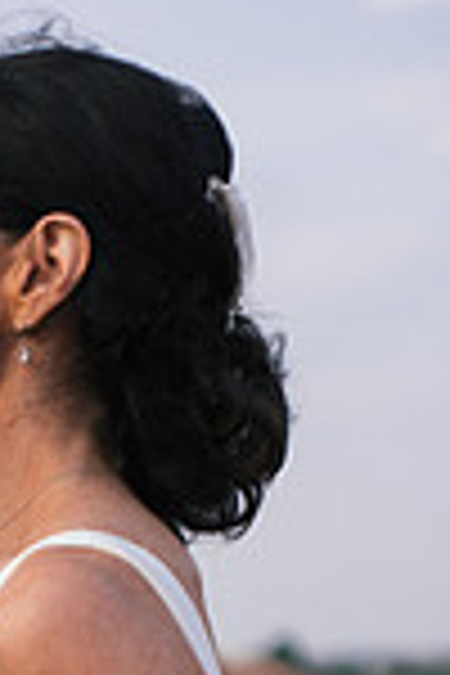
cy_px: 855
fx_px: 2812
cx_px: -176
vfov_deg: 13.2
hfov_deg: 9.0
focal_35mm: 150
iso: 125
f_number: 2.5
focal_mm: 50
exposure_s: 1/1250
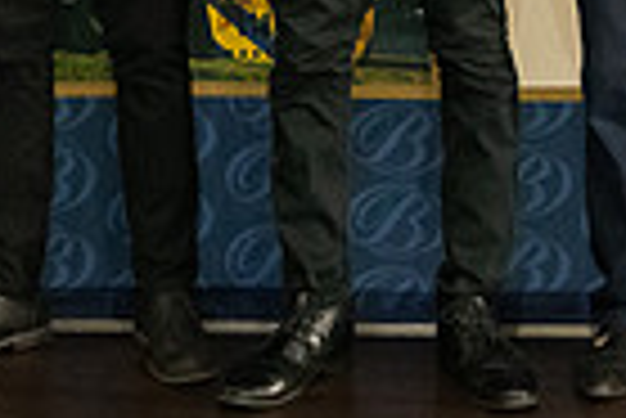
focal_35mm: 198
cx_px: 545
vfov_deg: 6.7
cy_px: -407
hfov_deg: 10.3
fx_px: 3447
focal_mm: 42
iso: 7200
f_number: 2.8
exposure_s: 1/100
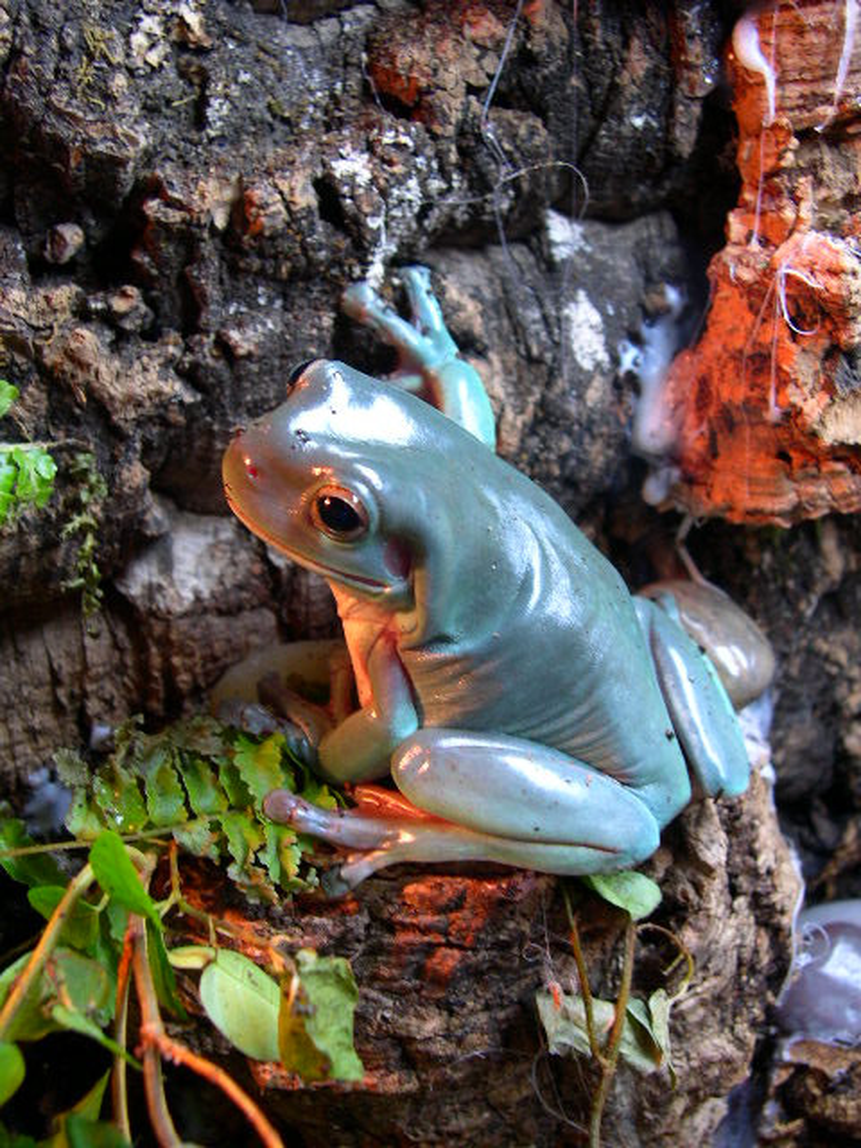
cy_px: 574
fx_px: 1260
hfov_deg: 37.7
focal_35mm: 38
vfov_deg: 49.0
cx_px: 430
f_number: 2.8
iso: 100
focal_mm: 8
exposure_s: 1/5.2
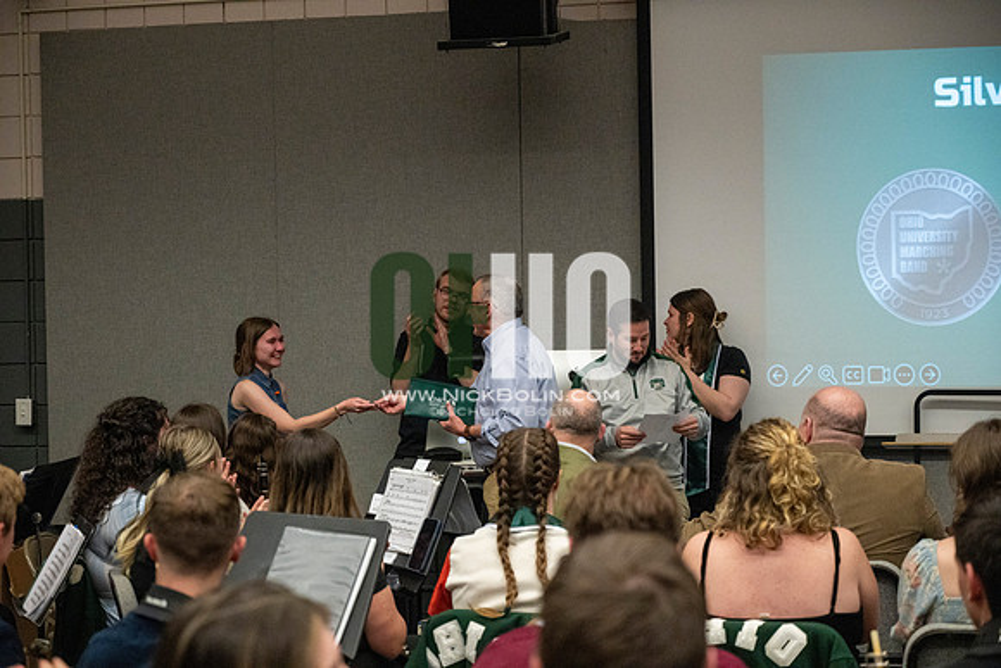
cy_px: 334
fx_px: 1947
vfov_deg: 19.5
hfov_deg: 28.8
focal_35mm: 70
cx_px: 500
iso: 10000
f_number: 4
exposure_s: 1/500
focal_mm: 70
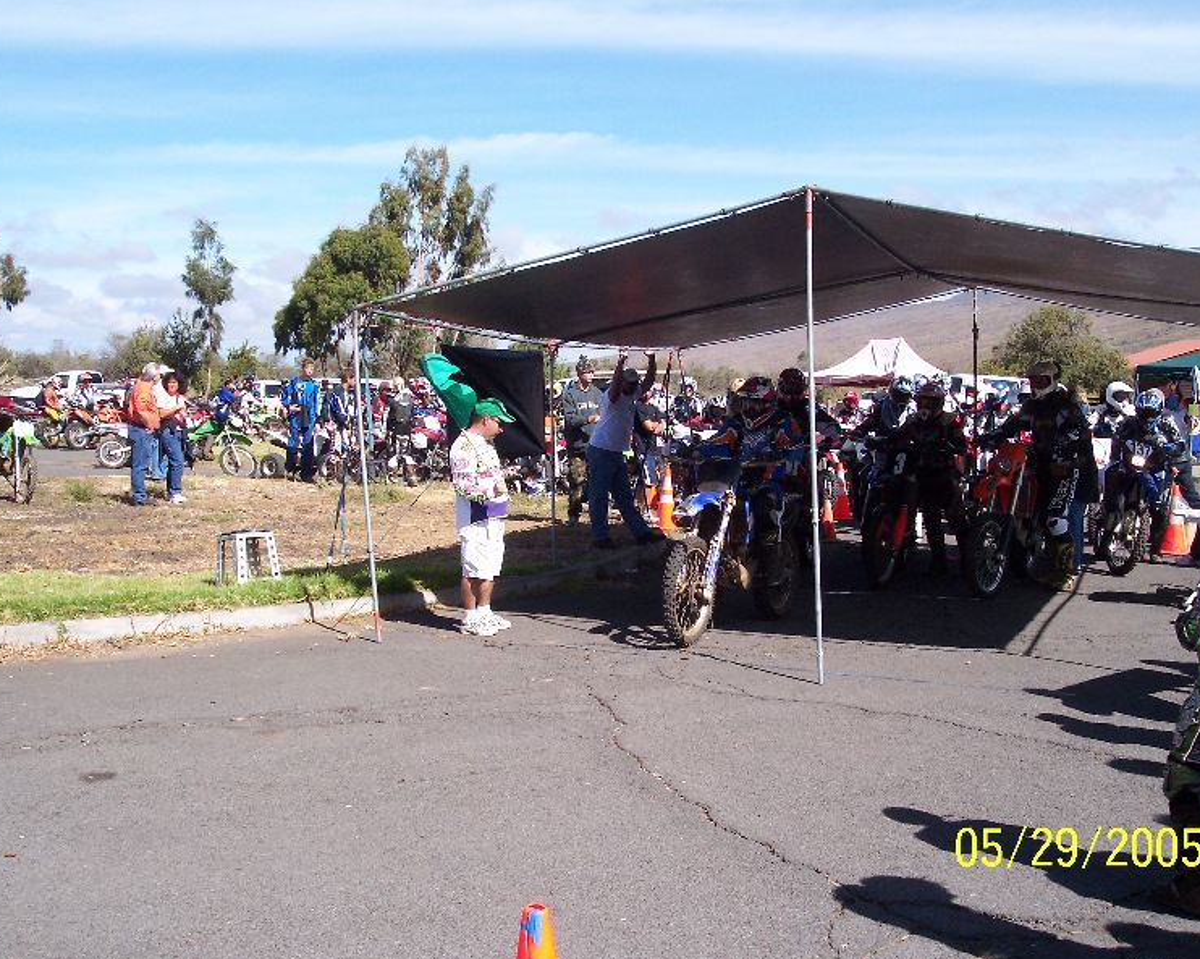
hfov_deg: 45.8
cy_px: 484
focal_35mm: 40
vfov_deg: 37.3
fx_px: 1420
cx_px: 623
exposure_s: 1/500
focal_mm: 8
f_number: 4.8
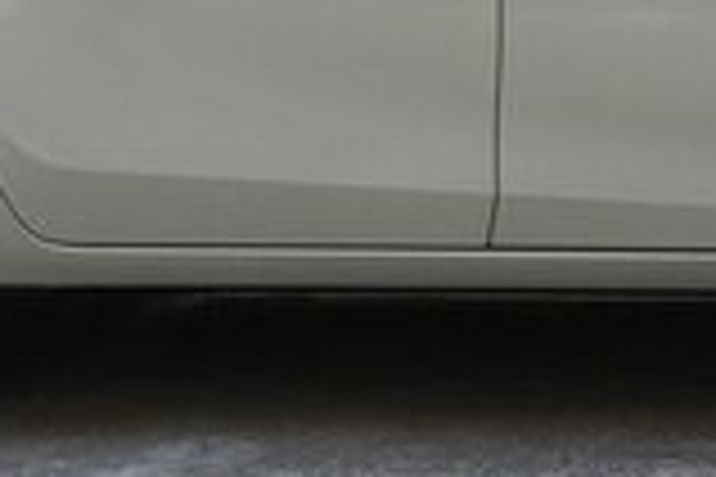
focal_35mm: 125
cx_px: 707
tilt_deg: -1.9
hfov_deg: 16.1
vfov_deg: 10.8
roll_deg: +0.1
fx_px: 2486
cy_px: -79
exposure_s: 1/141
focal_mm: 4.15
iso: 25
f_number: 2.2
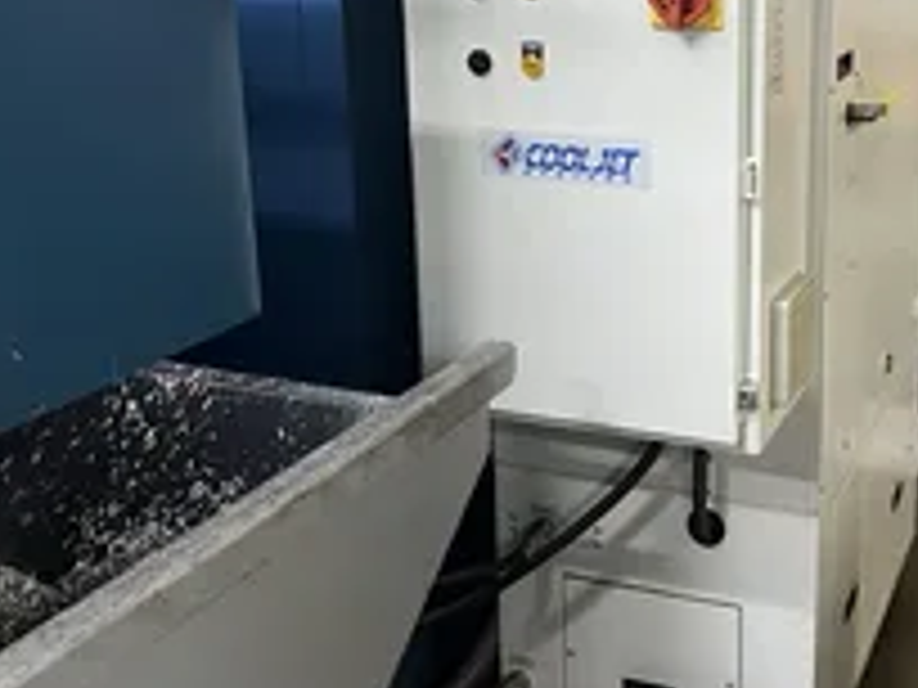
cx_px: 639
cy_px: 202
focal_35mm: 51
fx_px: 1352
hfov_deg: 36.9
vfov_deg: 28.3
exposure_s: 1/60
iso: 400
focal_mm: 5.7
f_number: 1.5
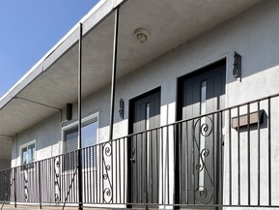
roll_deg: -2.7
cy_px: 203
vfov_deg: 41.6
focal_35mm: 30
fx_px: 242
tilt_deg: +0.2
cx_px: 185
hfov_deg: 58.7
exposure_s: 1/2370
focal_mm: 1.57
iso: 32
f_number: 1.8
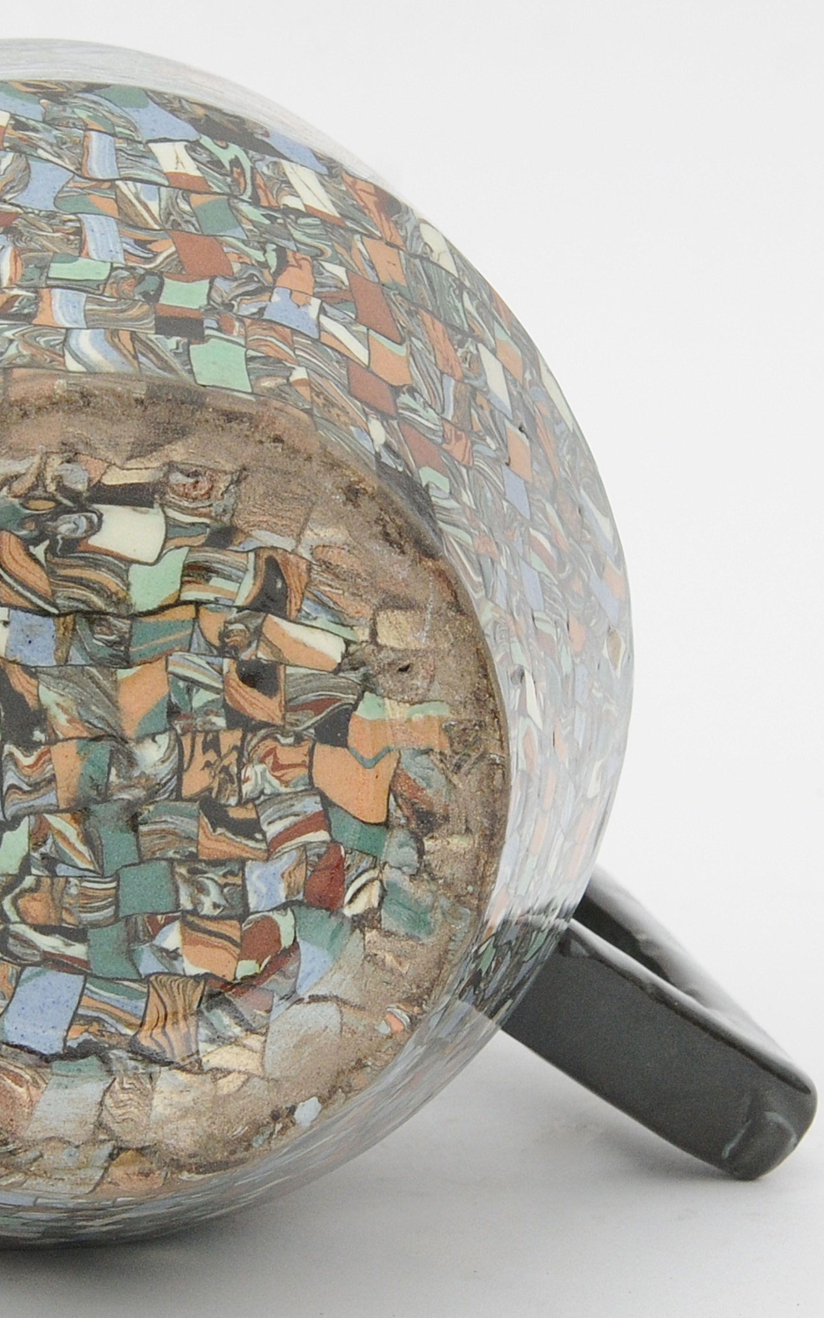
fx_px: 2902
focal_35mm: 81
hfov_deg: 16.0
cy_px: 659
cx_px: 138
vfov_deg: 25.6
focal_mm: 35
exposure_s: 1/320
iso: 500
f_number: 9
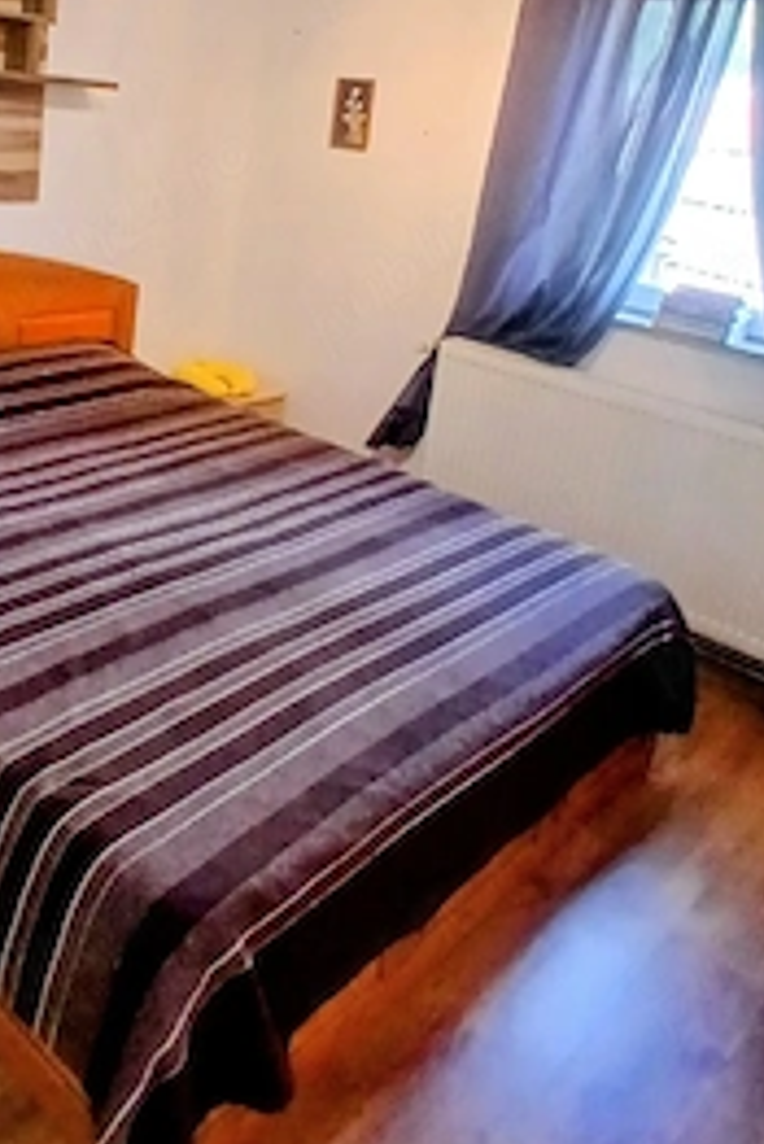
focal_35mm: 27
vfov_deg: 63.6
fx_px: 858
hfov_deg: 46.4
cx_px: 196
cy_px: 293
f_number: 2.2
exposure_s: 1/33.3
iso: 320
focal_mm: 1.4
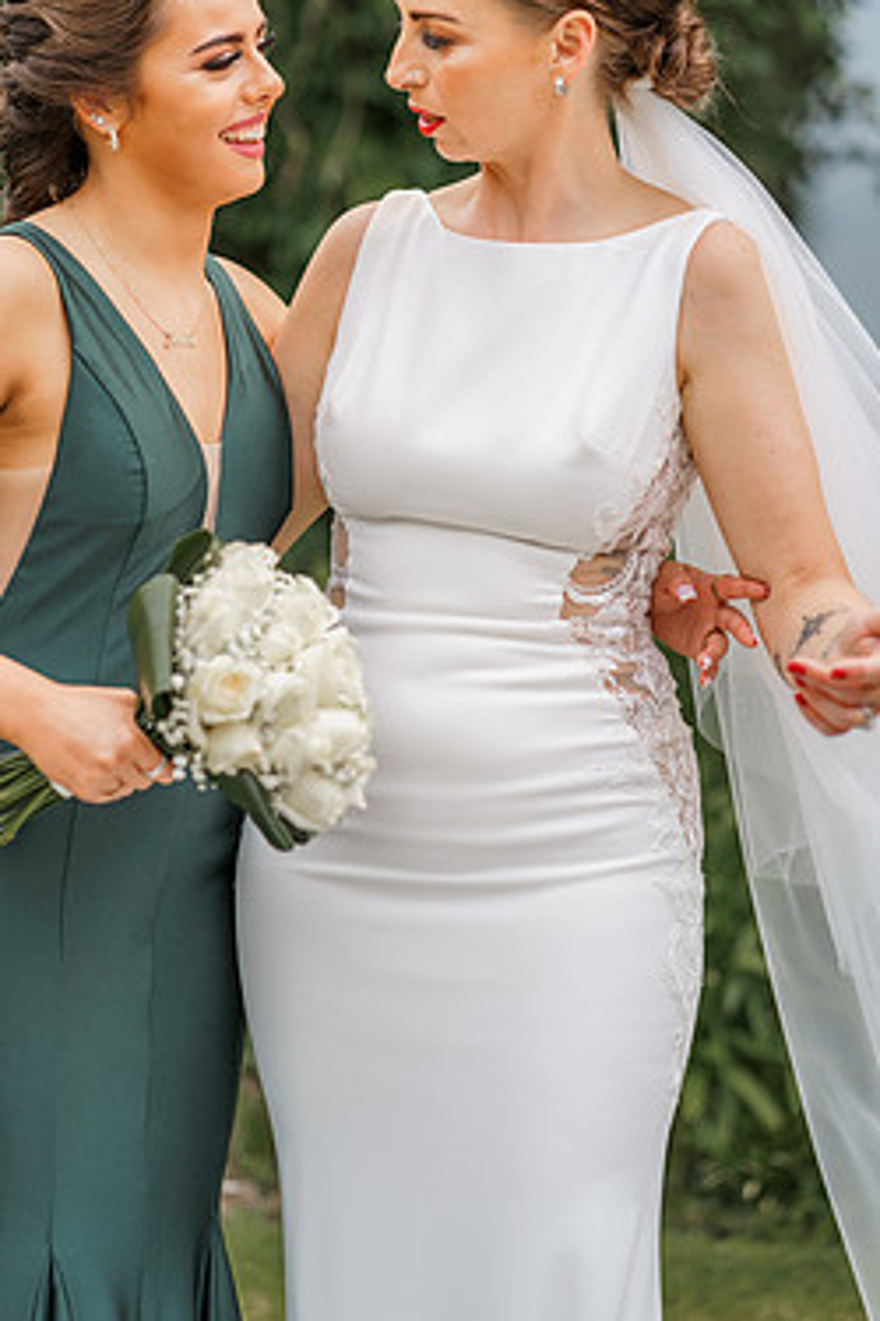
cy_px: 627
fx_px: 3740
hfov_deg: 13.4
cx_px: 387
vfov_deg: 20.0
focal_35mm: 102
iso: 100
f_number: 2.8
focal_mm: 85
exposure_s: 1/640
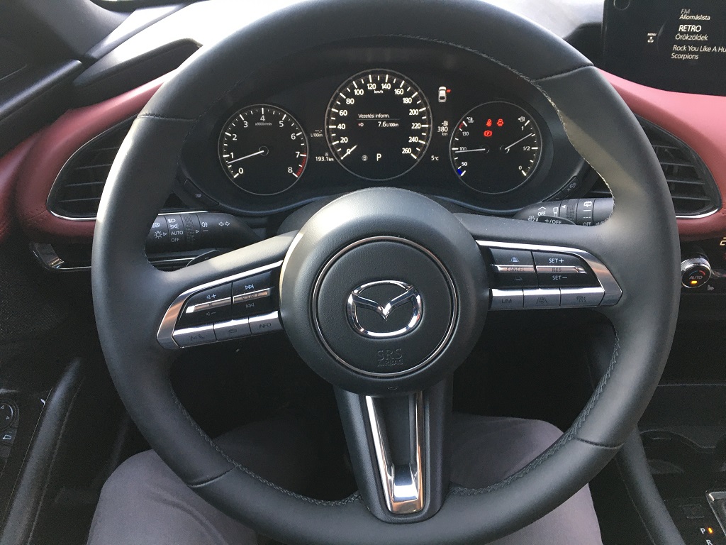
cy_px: 272
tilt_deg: -37.0
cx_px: 363
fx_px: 608
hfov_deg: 61.7
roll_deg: -0.3
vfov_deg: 48.2
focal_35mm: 29
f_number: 2.2
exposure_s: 1/33
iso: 50
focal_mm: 4.15
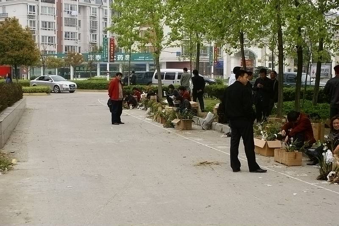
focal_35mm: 52
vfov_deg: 25.7
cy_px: 113
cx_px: 170
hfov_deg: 37.9
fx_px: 494
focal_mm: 35
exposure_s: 1/125
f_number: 8
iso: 100
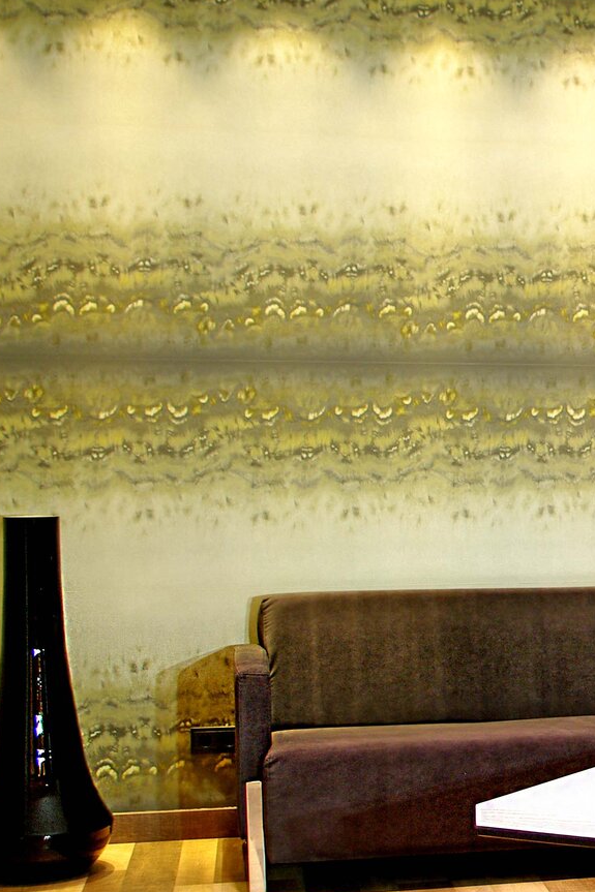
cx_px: 765
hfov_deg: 19.6
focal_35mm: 64
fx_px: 1587
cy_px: 530
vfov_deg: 31.3
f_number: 3.5
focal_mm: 18
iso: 200
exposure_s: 1/8
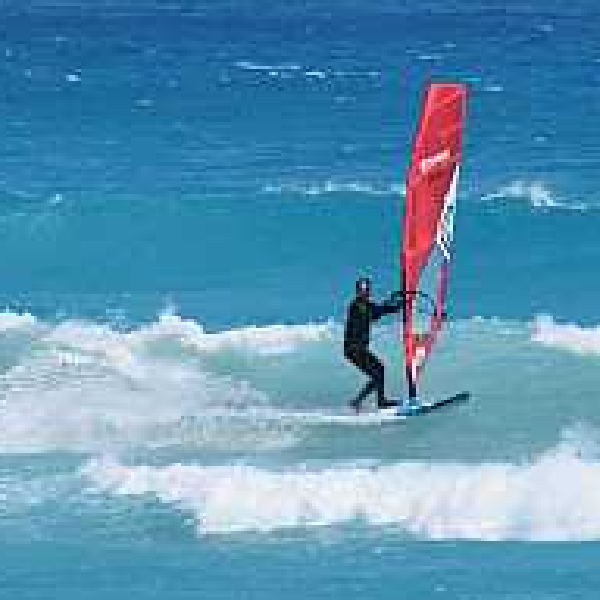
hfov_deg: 1.7
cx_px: 581
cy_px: 150
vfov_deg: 1.7
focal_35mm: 1023
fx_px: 20061
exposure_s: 1/800
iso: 200
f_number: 7.1
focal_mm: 300
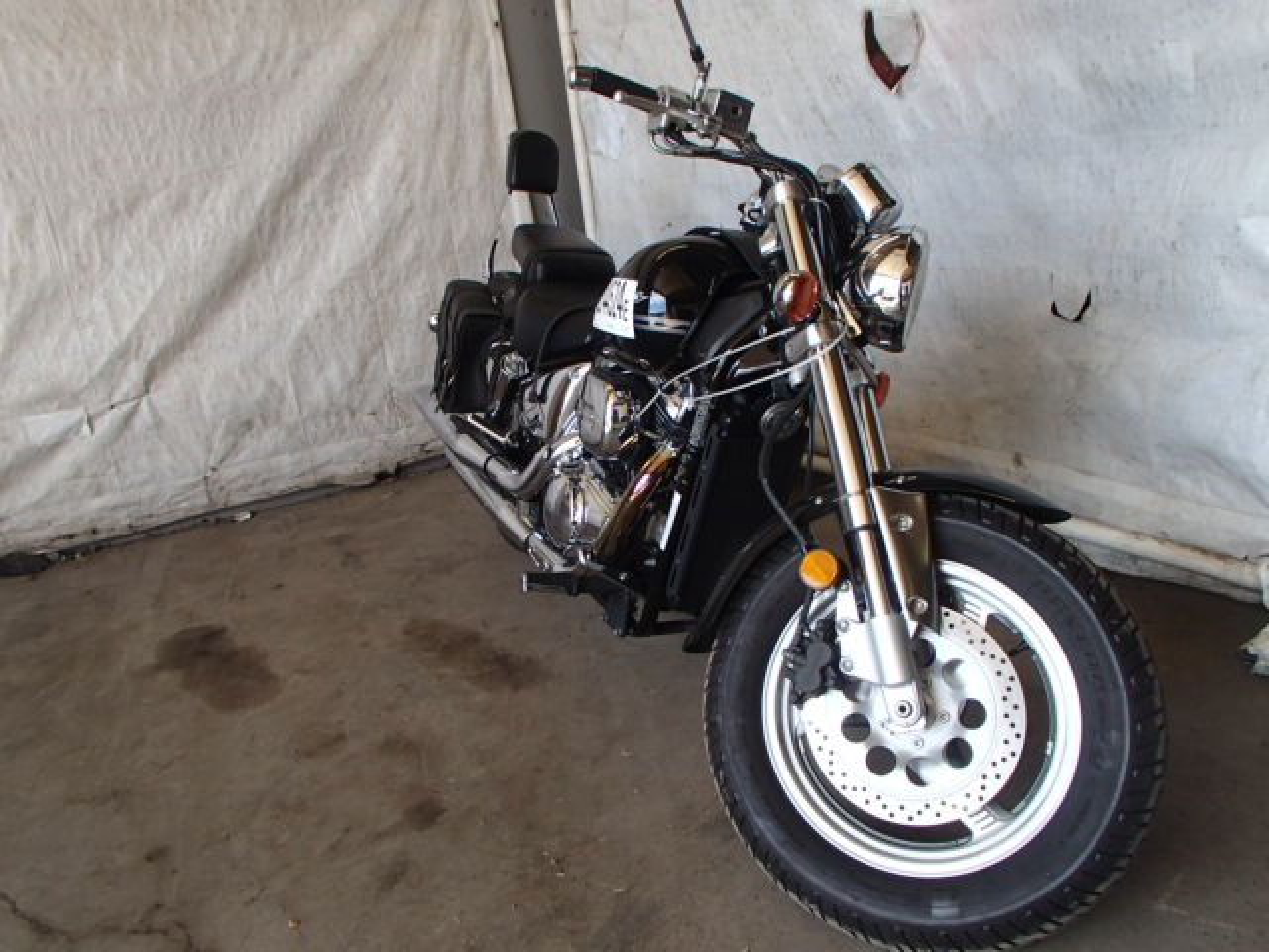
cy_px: 476
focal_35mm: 28
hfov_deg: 63.4
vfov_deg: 49.7
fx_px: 1026
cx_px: 634
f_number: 3.9
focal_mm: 5
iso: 125
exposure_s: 1/60
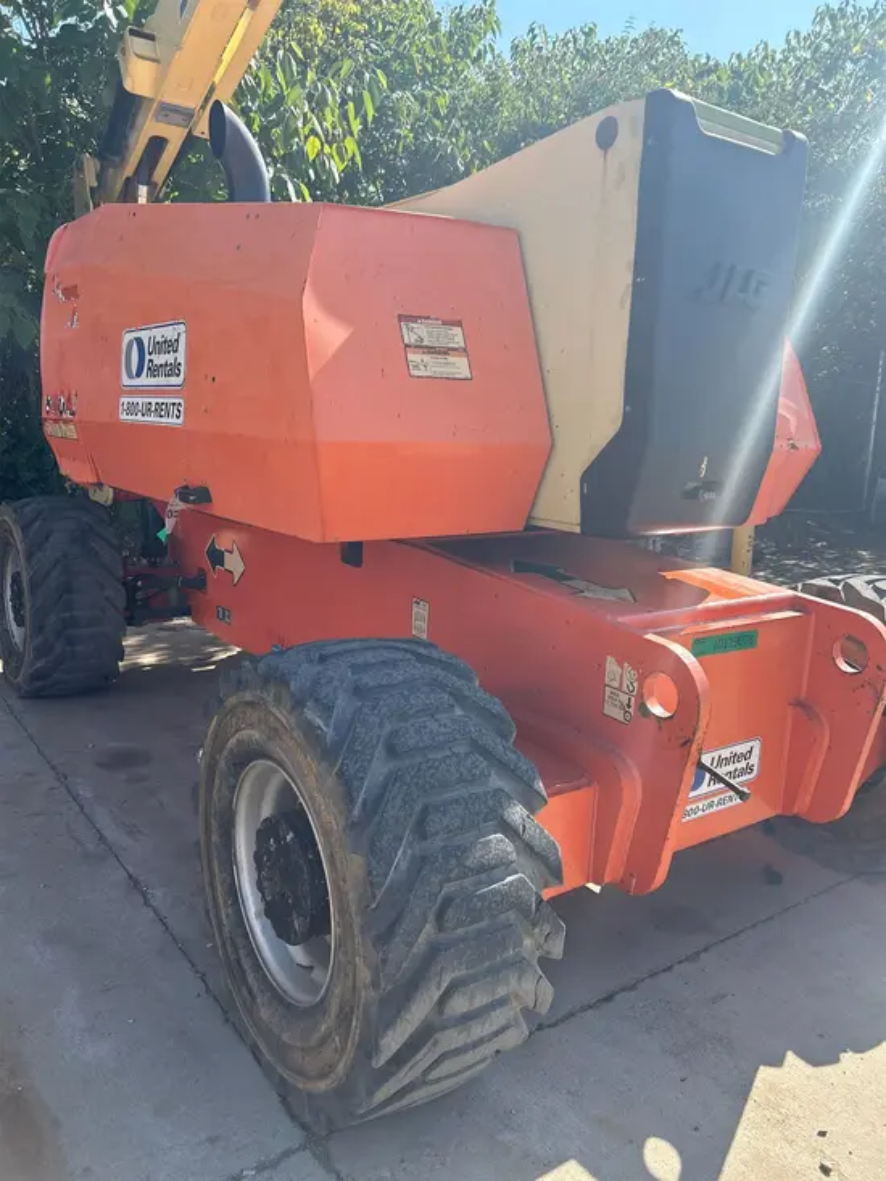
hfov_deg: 53.1
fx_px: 887
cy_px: 590
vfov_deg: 67.3
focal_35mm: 26
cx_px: 443
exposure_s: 1/1575
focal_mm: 5.7
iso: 50
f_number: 1.5
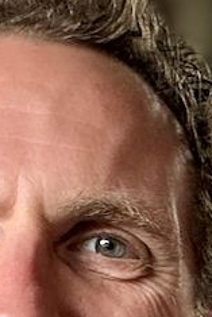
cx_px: 5
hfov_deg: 15.8
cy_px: 359
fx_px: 750
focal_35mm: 85
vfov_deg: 22.4
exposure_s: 1/83
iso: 80
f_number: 1.9
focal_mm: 2.69
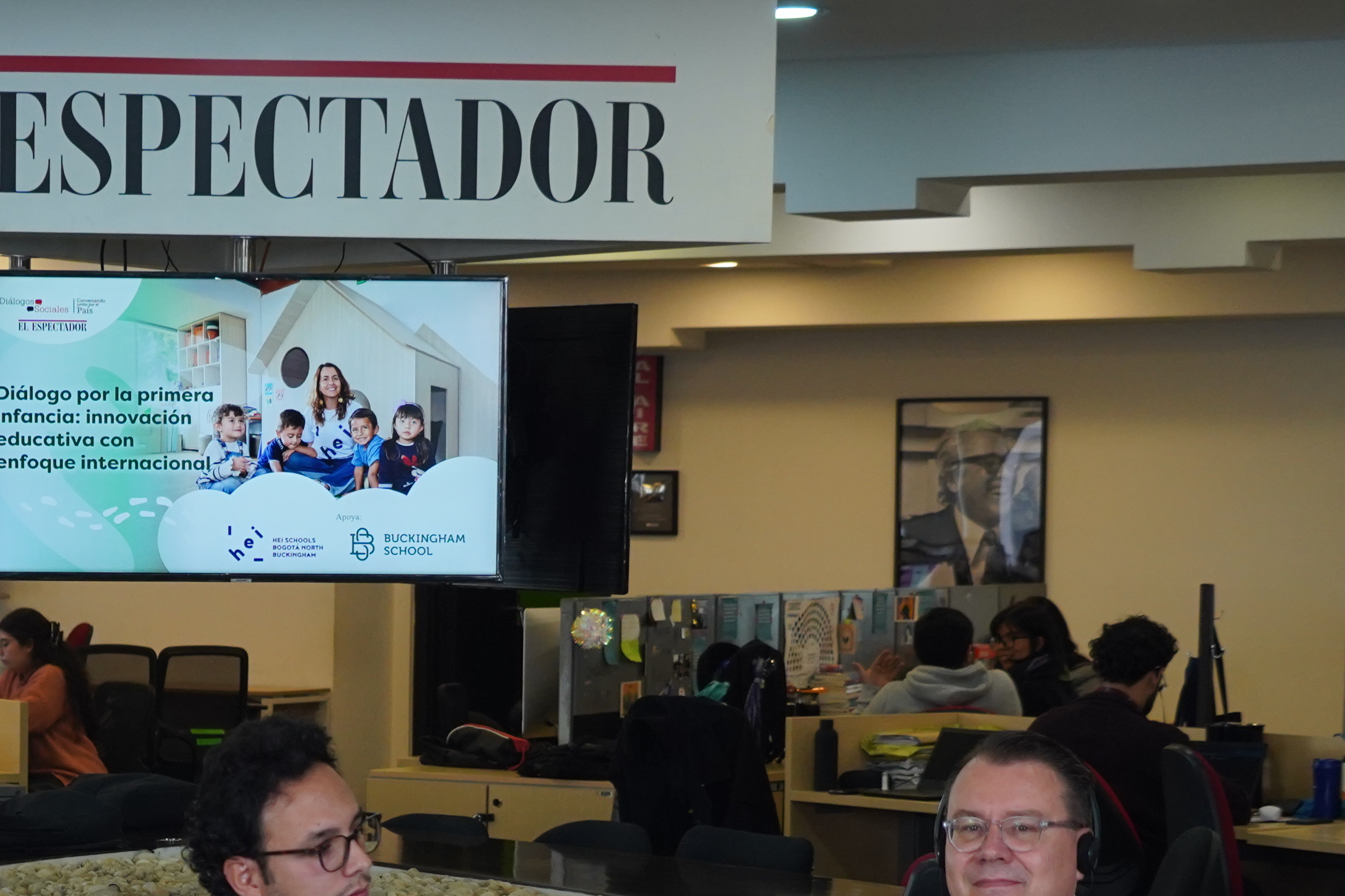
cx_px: 350
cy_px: 1046
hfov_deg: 18.5
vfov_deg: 12.2
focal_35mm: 110
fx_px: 4109
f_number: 5
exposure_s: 1/200
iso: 1250
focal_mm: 47
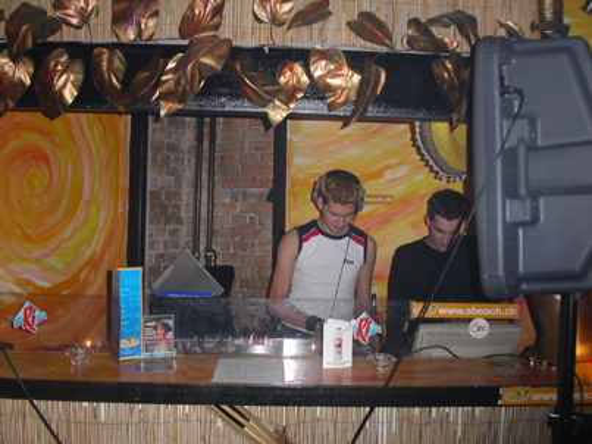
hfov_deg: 49.0
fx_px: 650
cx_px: 296
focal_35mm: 38
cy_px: 222
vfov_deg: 37.7
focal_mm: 7.8
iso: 121
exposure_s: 1/30
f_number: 2.8
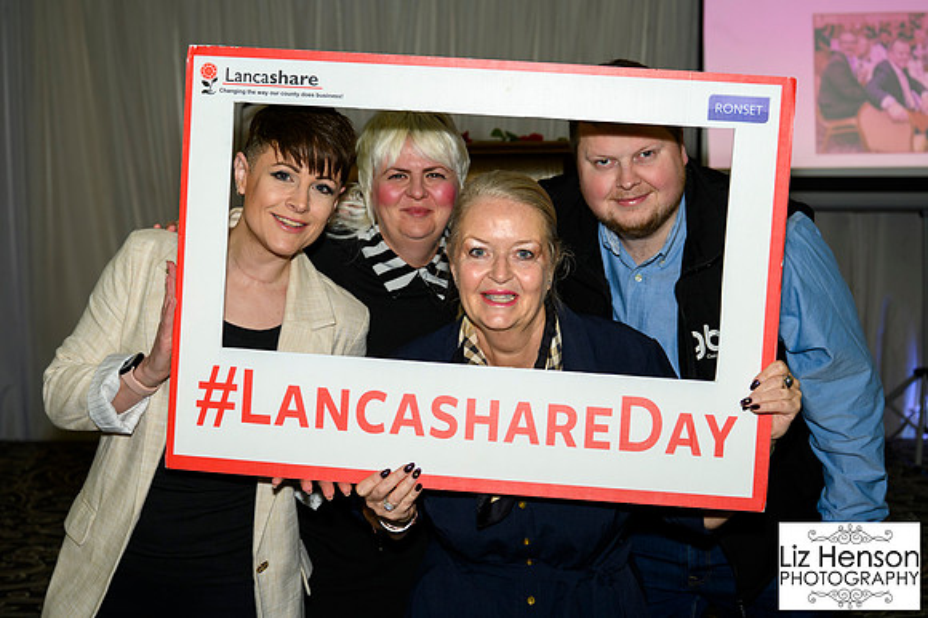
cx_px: 454
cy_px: 295
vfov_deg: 26.3
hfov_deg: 38.7
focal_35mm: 51
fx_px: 1322
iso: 1250
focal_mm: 46
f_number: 4
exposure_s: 1/160
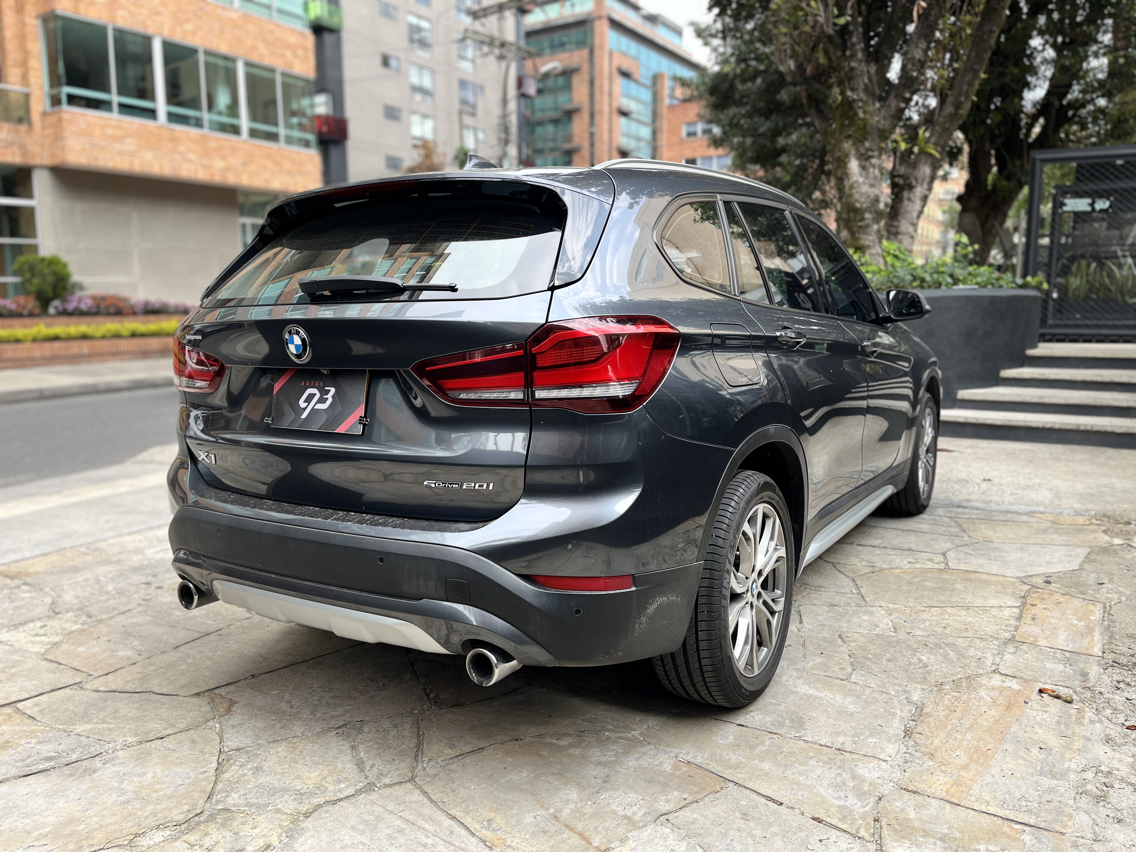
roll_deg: +0.6
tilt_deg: -8.6
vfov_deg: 53.1
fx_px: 853
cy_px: 426
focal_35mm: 26
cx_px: 568
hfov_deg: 67.3
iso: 50
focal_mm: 5.1
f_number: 1.6
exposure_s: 1/430
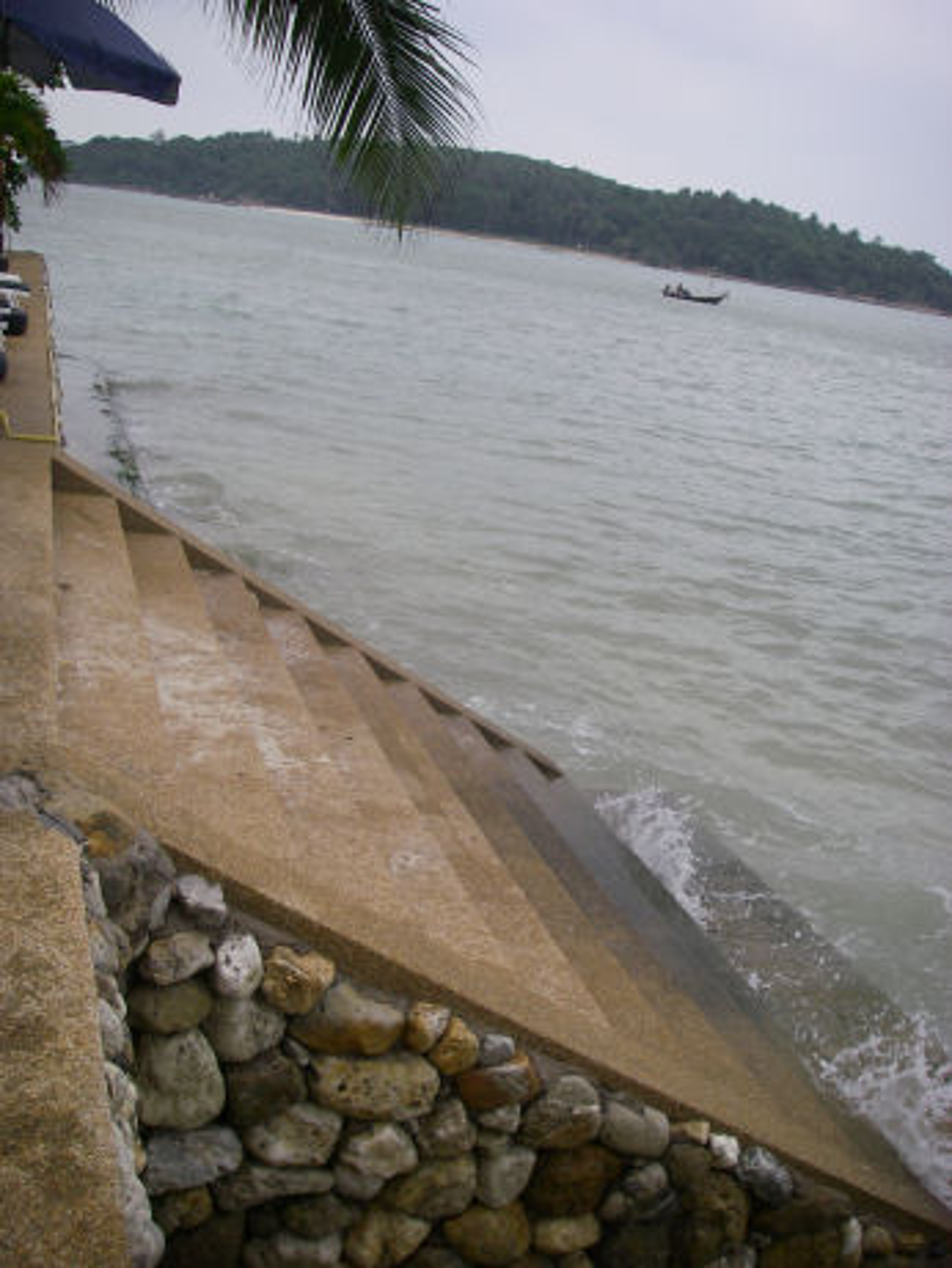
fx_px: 1393
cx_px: 476
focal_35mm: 38
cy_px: 634
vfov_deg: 49.0
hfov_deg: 37.7
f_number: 3.3
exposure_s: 1/100
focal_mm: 6.3
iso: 64
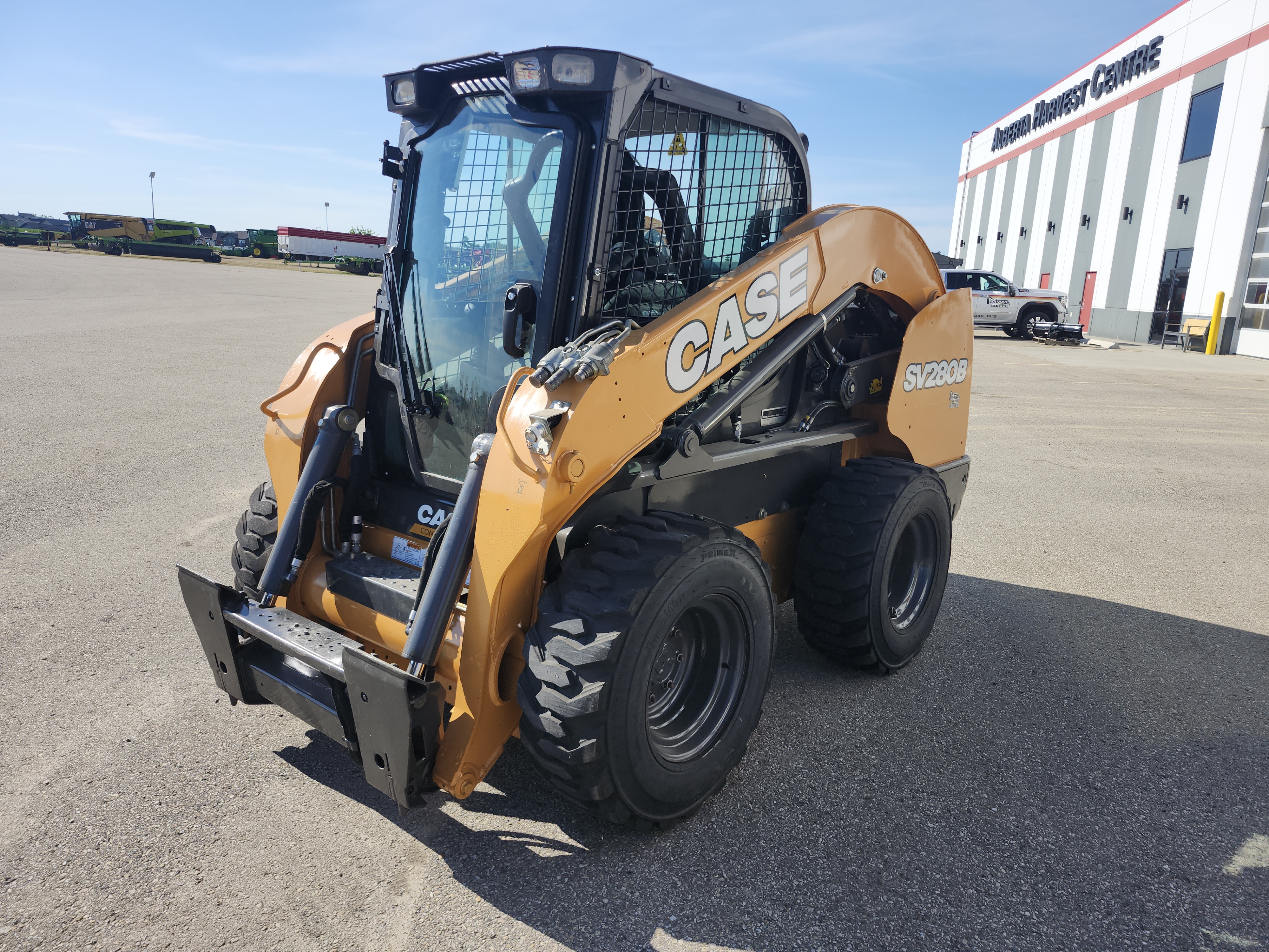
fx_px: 843
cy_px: 476
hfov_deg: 73.9
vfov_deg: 58.9
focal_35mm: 23
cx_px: 634
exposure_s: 1/1472
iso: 25
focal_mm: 5.54
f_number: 1.8
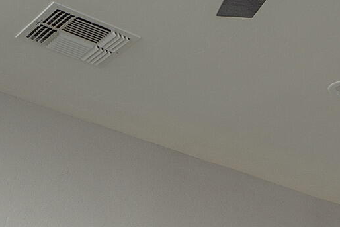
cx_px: 459
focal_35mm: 98
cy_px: 554
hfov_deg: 19.0
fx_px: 926
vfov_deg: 11.4
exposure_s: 1/40
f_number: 7.1
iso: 200
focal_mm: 18
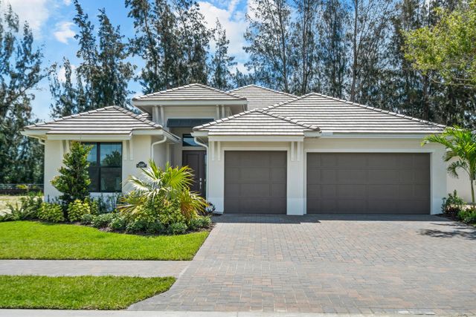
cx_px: 238
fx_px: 436
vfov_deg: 40.0
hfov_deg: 57.2
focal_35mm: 33
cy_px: 158
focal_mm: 33
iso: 800
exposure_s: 1/640
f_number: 8
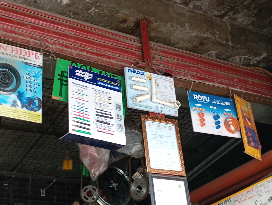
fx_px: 449
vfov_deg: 25.7
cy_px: 102
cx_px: 136
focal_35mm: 57
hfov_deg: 33.7
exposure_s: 1/30
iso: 209
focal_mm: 4.27
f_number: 1.8
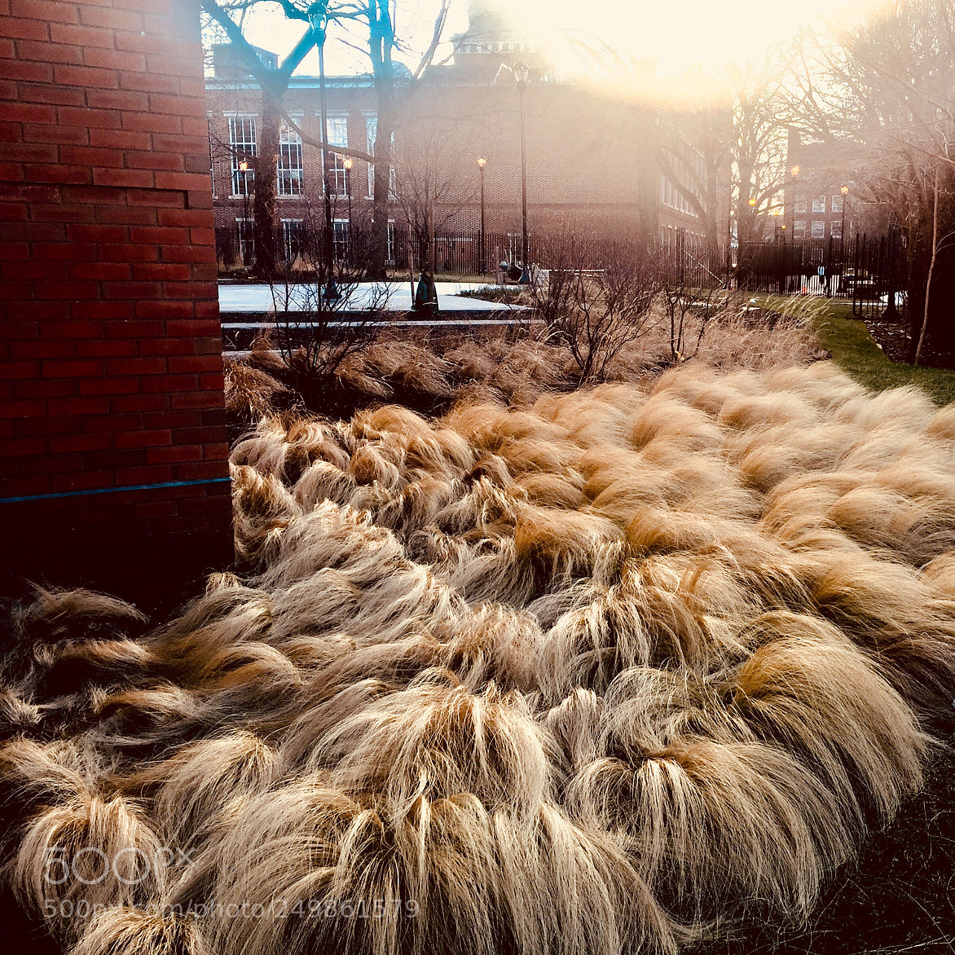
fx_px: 1092
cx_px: 645
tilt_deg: -9.4
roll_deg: -1.4
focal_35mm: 35
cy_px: 484
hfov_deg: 46.4
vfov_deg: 47.2
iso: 32
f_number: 2.2
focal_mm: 4.15
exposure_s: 1/158
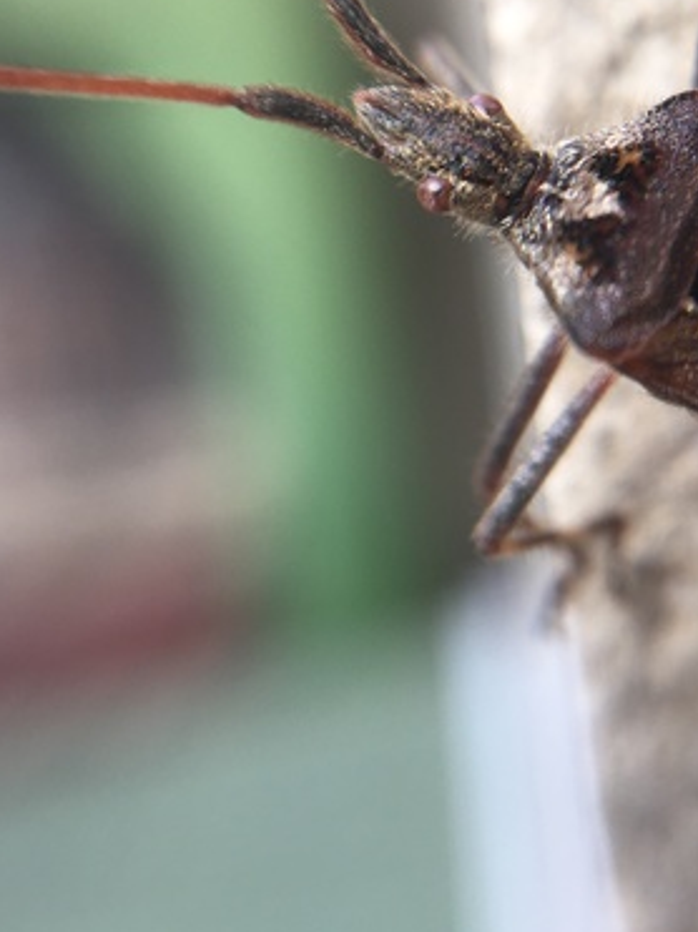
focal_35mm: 50
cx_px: 593
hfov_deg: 28.3
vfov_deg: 38.0
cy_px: 364
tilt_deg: -9.3
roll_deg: +4.5
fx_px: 1345
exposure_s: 1/339
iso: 25
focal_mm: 4.15
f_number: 2.2
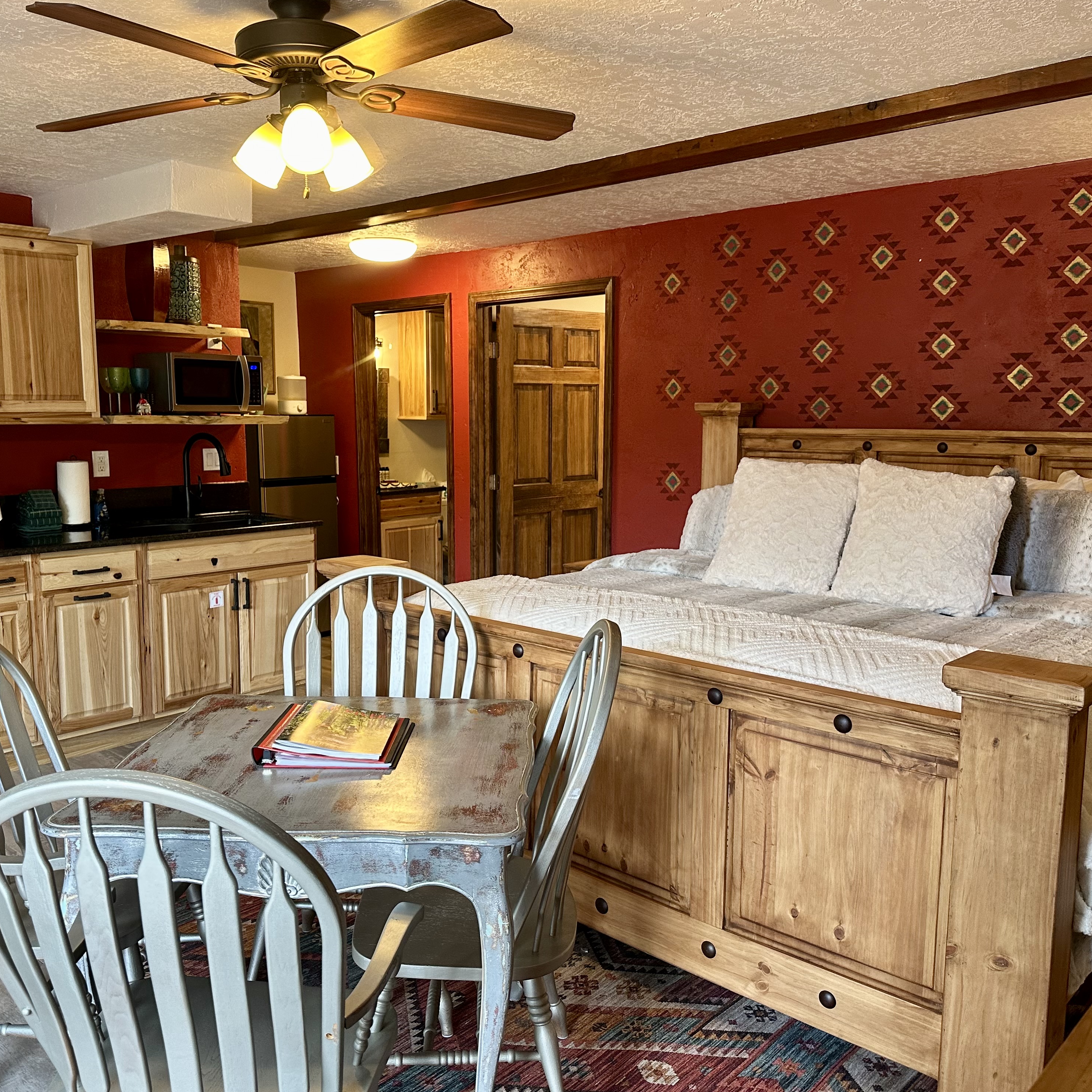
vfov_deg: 55.6
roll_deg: +0.2
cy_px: 550
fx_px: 1035
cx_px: 490
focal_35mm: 29
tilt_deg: -7.8
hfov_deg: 55.5
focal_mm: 6.86
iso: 200
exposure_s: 1/120
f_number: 1.78
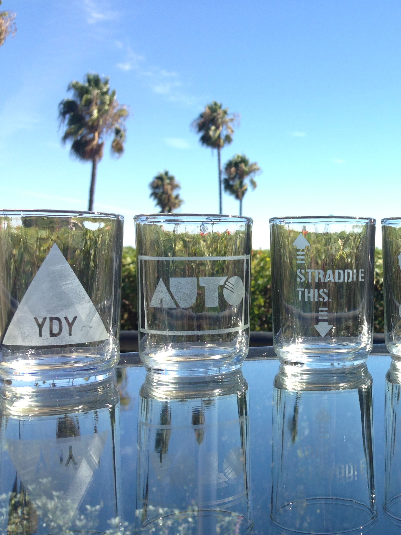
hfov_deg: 30.7
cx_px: 363
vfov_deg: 42.1
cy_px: 272
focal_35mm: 45
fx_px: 695
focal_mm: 4.13
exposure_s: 1/742
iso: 50
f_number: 2.4
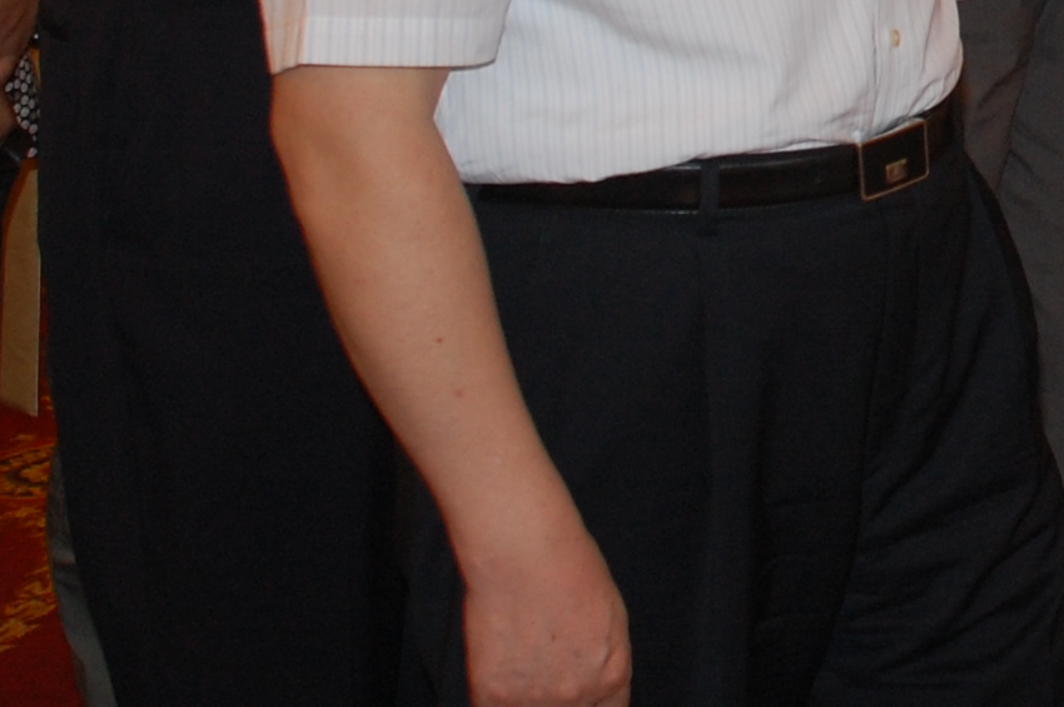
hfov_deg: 14.2
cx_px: 1408
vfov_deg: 9.7
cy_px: -298
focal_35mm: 138
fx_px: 4075
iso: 400
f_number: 4
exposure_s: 1/60
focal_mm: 26
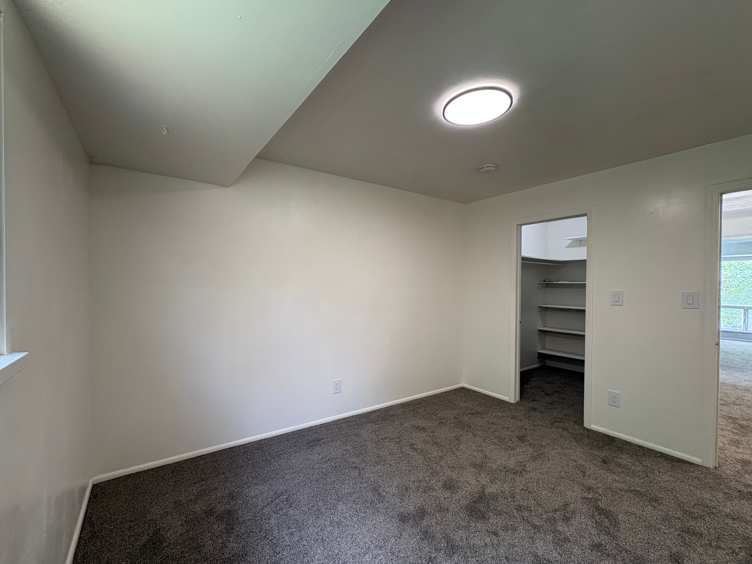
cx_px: 364
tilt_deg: -0.1
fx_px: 326
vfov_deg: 81.8
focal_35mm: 15
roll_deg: +0.2
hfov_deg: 98.1
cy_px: 288
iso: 160
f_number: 2.2
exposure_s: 1/120
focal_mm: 2.22
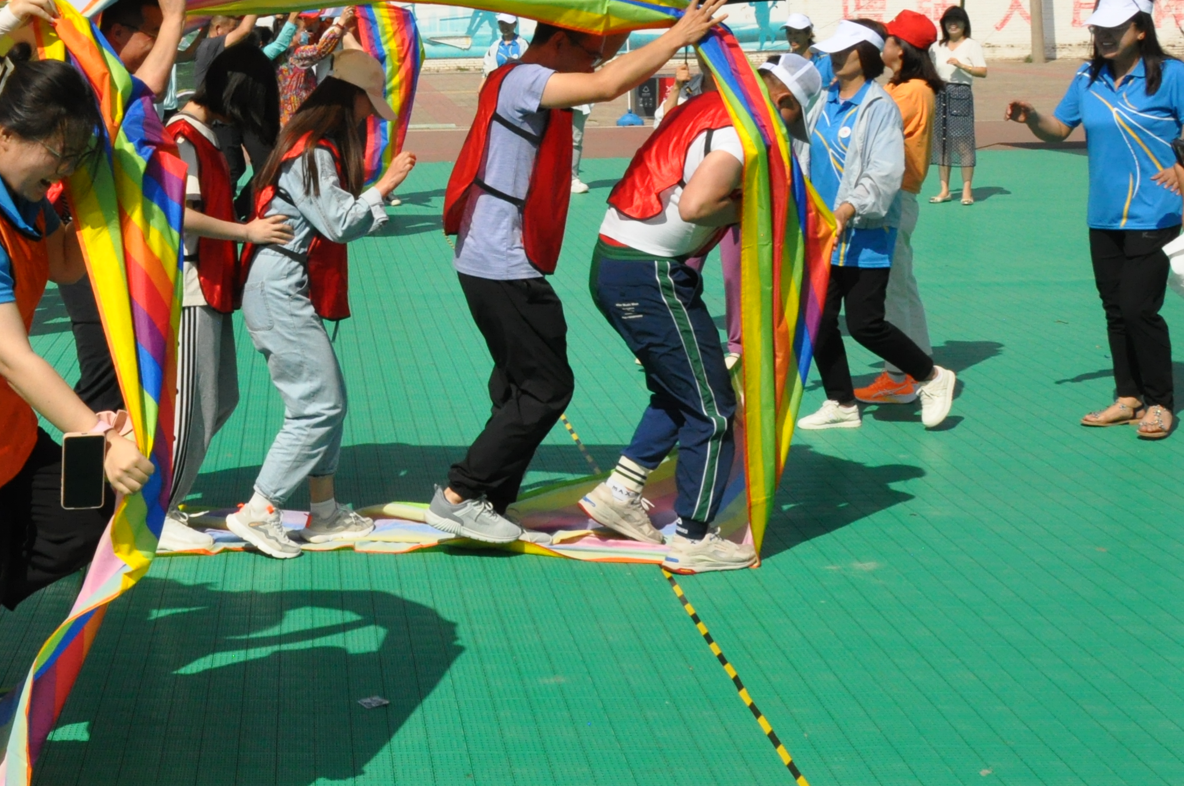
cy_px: 155
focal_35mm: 57
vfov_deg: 23.4
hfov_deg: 33.5
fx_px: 1872
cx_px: 152
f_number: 16
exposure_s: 1/1000
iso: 1000
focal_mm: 18
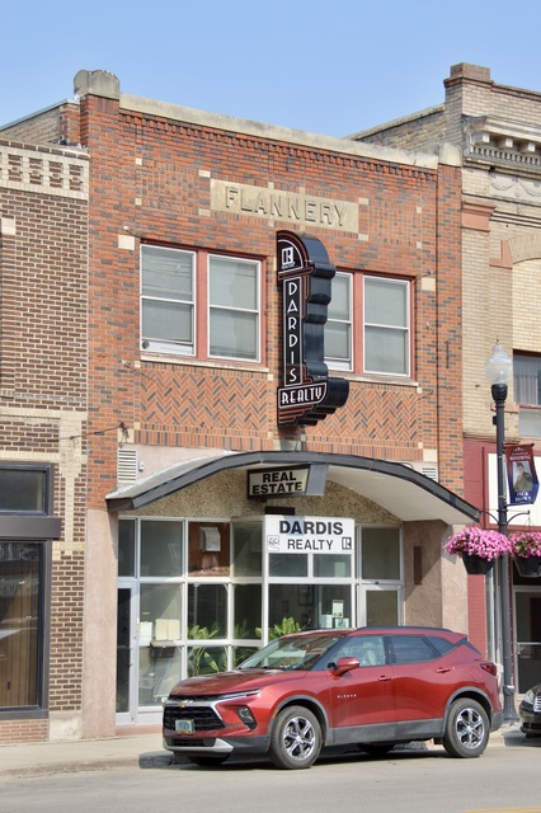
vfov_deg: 26.0
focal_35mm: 78
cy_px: 406
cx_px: 270
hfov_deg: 17.5
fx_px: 1760
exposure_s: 1/250
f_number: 7.1
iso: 100
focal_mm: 52
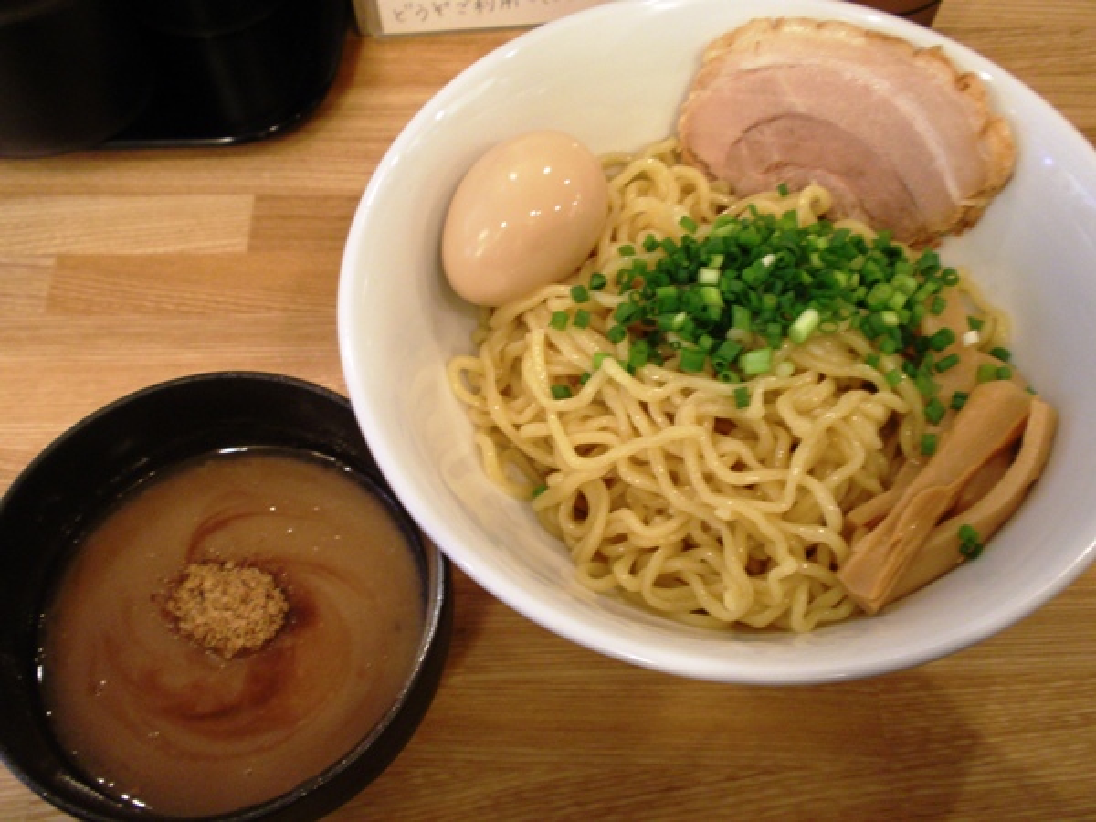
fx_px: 1171
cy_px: 411
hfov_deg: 50.1
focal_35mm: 37
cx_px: 548
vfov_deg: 38.7
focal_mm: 6.6
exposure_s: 1/5
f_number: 3.5
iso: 100
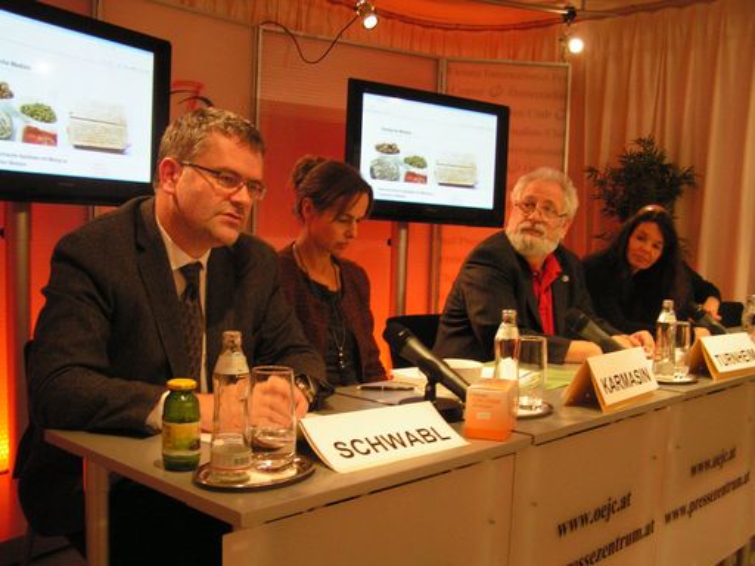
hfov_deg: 49.0
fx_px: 829
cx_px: 378
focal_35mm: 38
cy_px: 283
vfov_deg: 37.7
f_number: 2.8
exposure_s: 1/20
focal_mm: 6.3
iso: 200
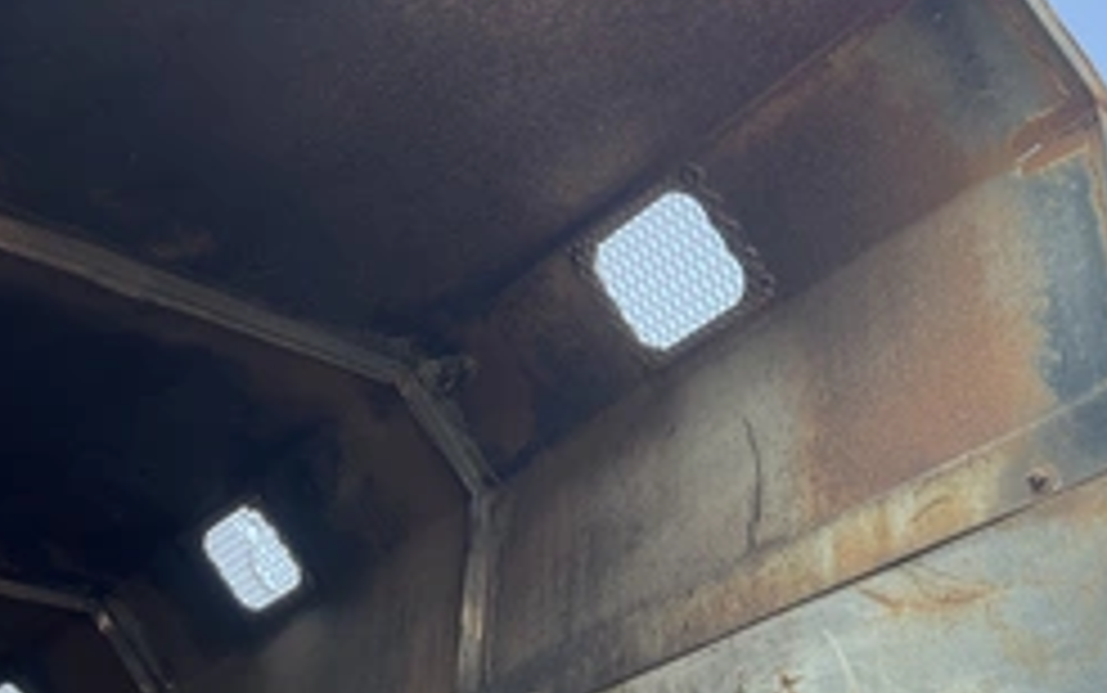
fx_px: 1509
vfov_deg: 25.7
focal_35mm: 50
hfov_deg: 40.2
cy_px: 216
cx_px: 626
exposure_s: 1/155
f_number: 1.8
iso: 20
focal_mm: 3
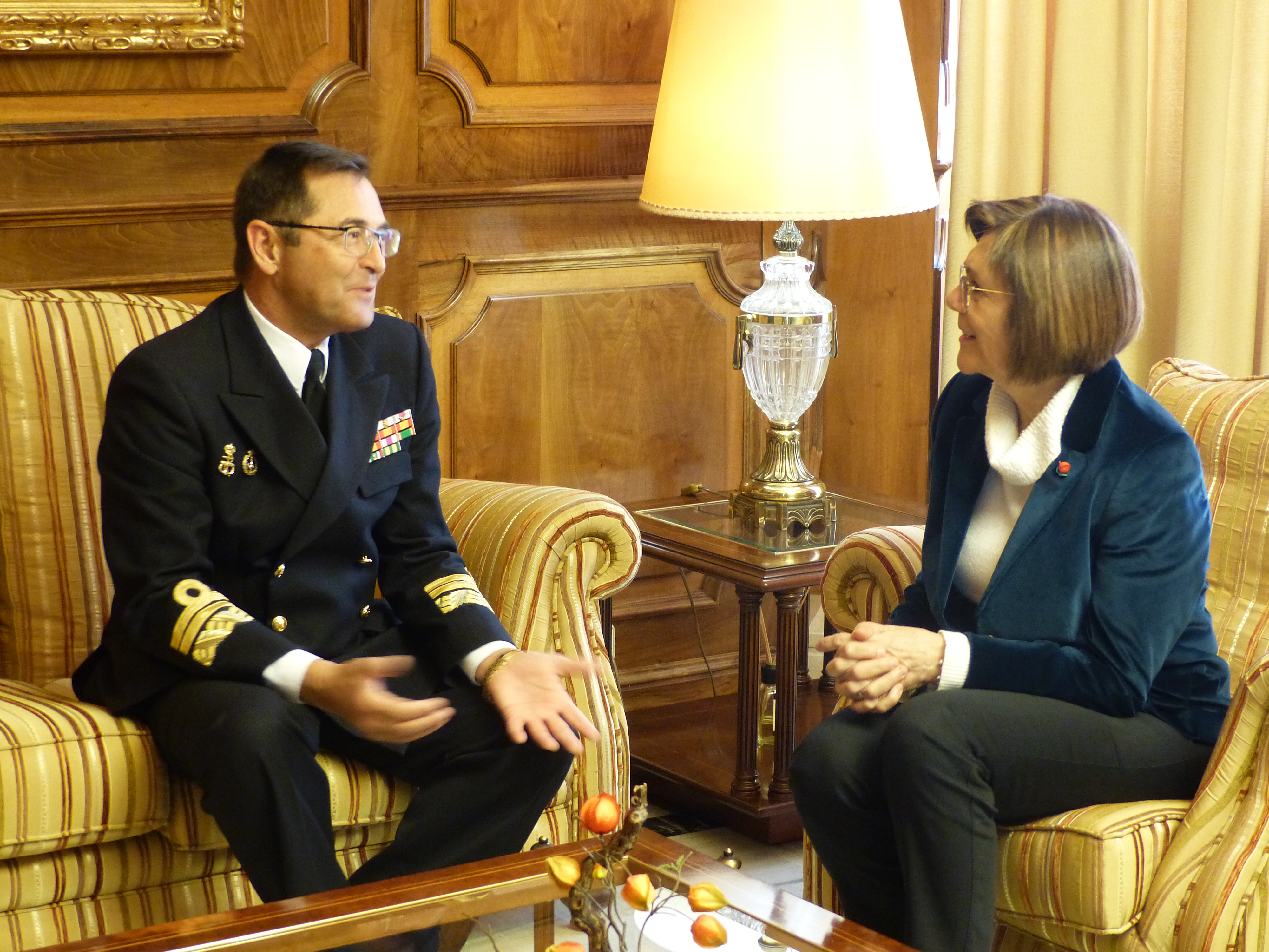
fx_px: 2749
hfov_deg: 26.0
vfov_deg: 19.6
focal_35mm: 75
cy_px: 476
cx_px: 634
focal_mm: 13.5
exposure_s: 1/13
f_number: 2.8
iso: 400
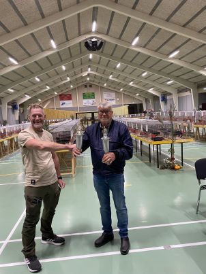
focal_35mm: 26
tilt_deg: -6.3
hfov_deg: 53.0
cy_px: 137
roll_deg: +3.9
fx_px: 206
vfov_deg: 67.3
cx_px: 103
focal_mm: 4.25
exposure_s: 1/50
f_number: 1.8
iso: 160
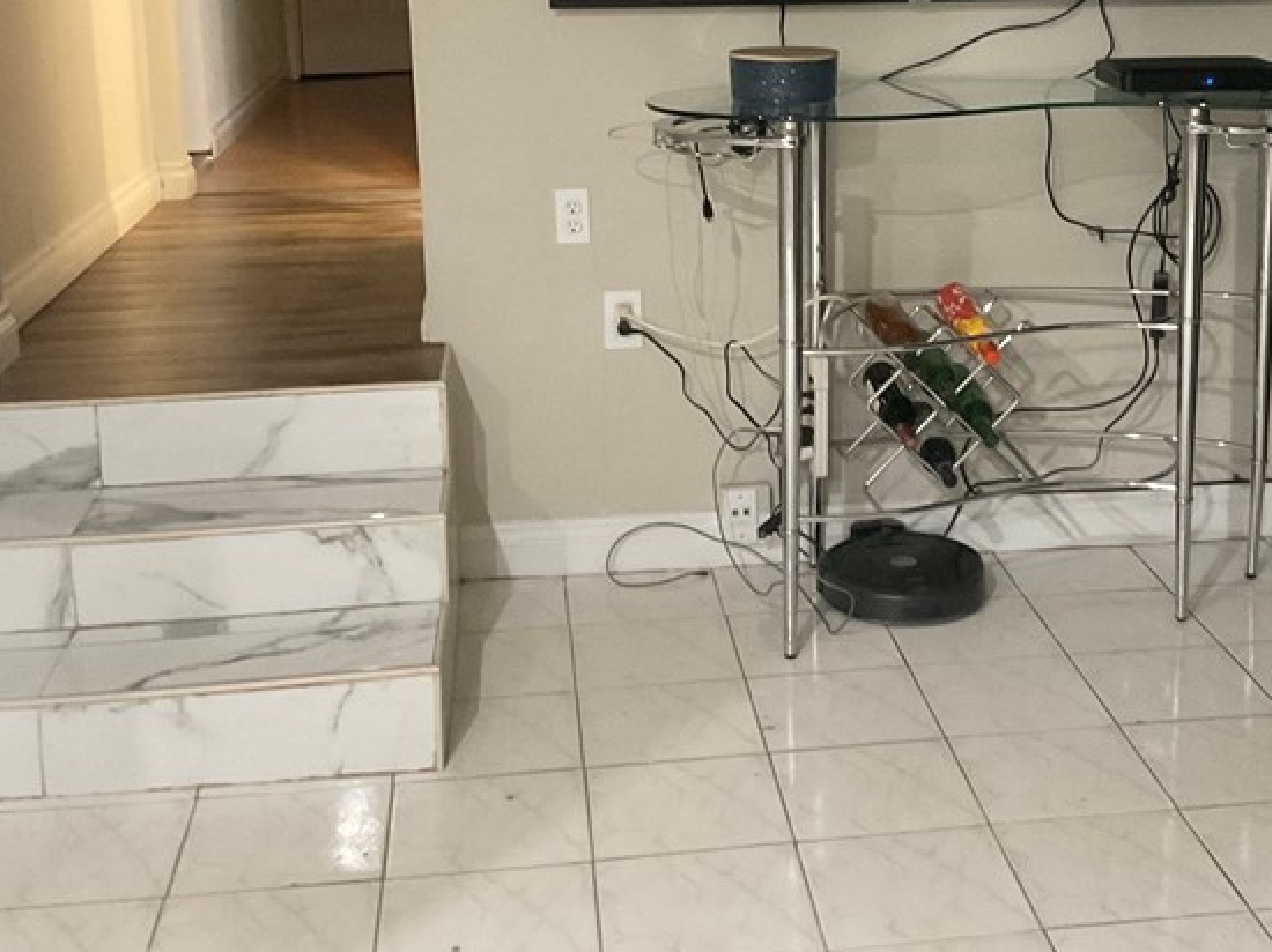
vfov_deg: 26.7
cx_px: 846
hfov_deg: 35.2
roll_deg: +0.5
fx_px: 1983
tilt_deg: -11.6
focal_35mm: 54
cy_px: 243
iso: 400
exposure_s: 1/30
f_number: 1.8
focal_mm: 3
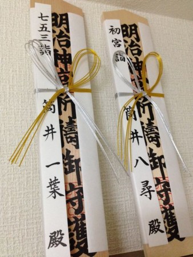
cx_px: 96
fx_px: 245
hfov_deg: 43.0
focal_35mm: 33
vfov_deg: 55.3
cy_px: 128
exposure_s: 1/20
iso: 320
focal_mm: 4.12
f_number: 2.4
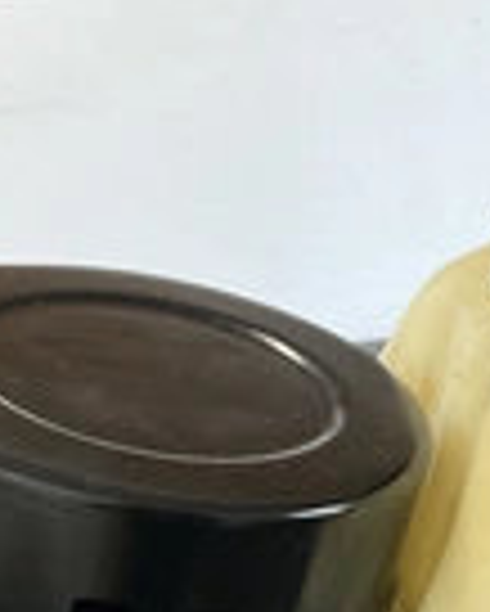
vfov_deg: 22.1
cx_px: 157
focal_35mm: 83
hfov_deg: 18.5
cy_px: 621
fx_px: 1503
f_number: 1.8
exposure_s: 1/60
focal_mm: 3
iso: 200
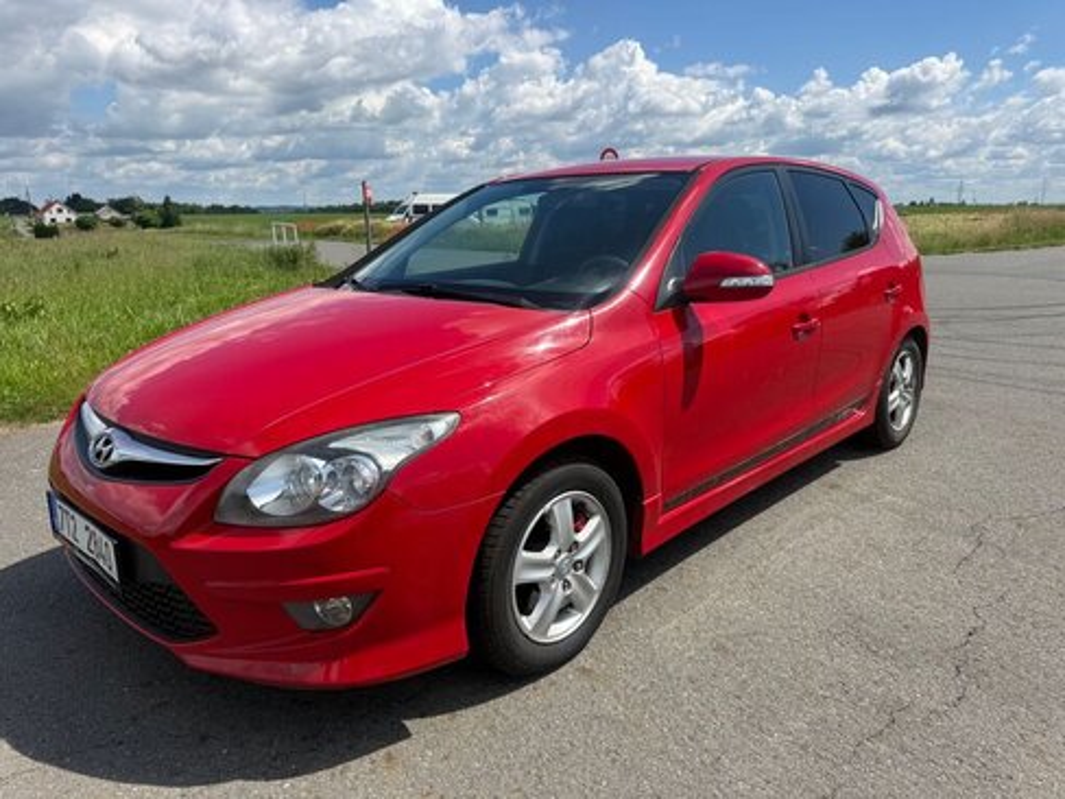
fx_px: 738
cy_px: 400
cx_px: 532
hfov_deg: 71.6
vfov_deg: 56.8
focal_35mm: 24
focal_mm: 6.76
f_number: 1.78
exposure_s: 1/4405
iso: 80
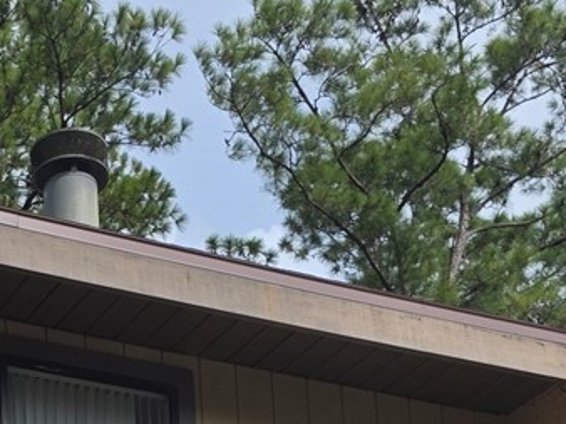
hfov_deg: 17.5
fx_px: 1781
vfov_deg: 11.6
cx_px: -27
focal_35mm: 109
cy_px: 947
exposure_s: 1/3647
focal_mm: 6.3
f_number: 1.7
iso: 80
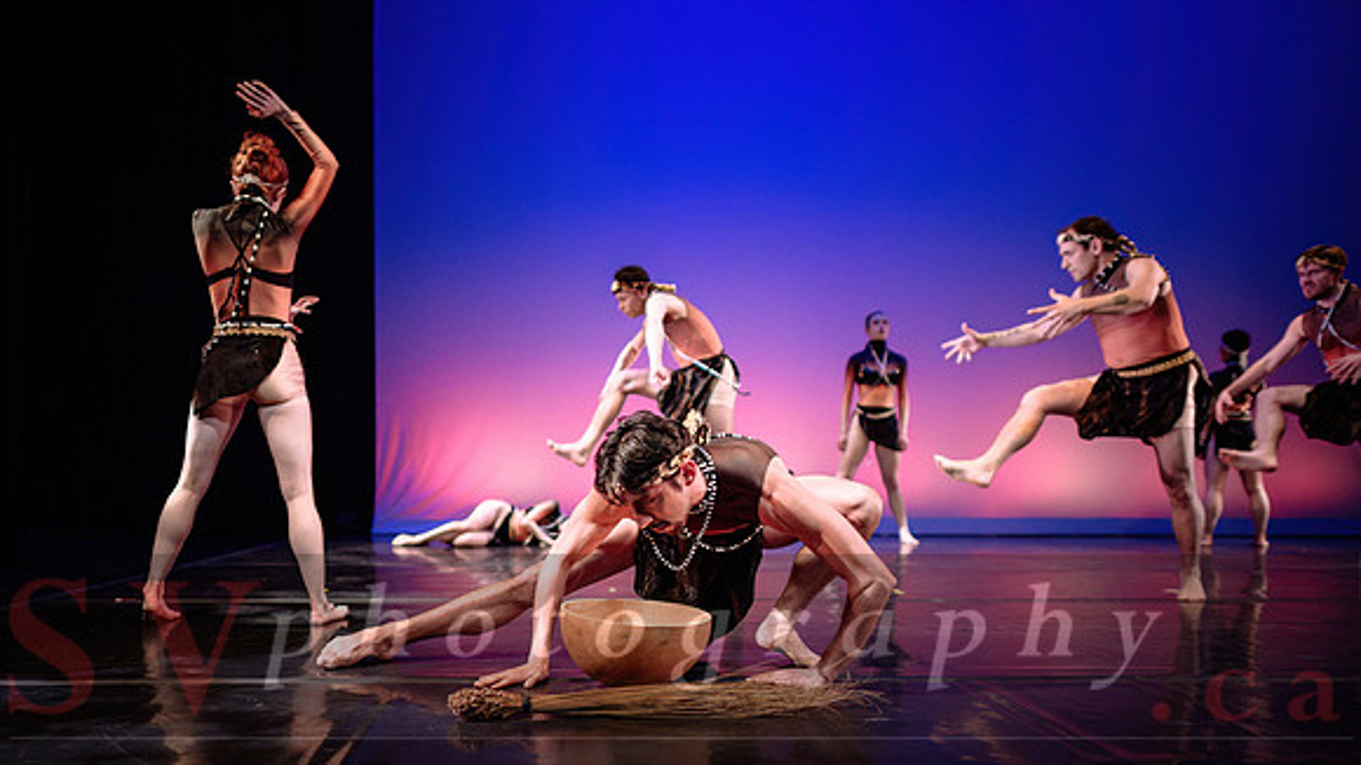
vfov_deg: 40.9
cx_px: 602
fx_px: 1012
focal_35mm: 28
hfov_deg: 67.6
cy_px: 506
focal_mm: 24
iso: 1000
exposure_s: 1/500
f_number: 1.4
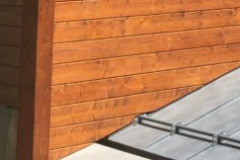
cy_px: -171
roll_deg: +1.9
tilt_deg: +9.2
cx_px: 352
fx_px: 847
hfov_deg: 15.0
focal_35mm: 127
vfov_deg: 9.9
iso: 32
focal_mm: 4.15
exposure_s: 1/1041
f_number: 2.2
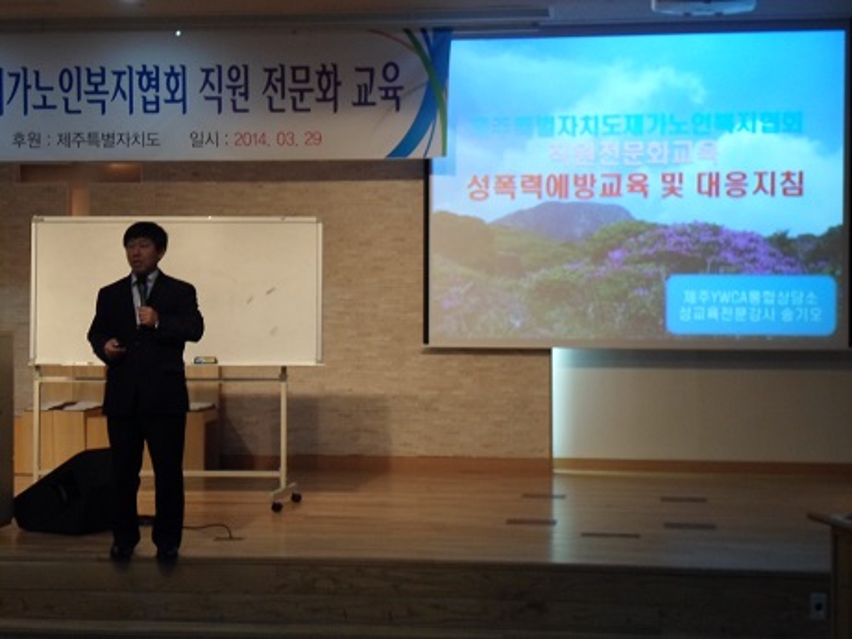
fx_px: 1649
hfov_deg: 29.0
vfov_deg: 21.9
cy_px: 320
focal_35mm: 67
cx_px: 426
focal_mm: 12
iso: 400
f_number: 4.1
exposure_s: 1/45
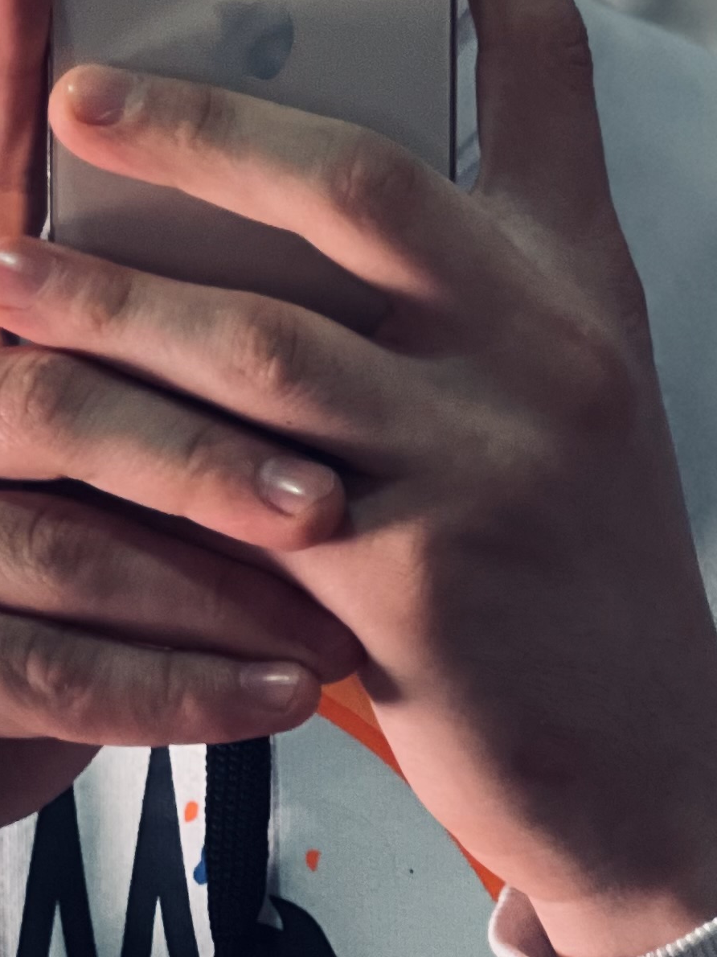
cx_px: 286
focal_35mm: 261
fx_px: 7211
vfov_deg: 7.6
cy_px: 95
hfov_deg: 5.7
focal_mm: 9
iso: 250
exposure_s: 1/33
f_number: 2.8
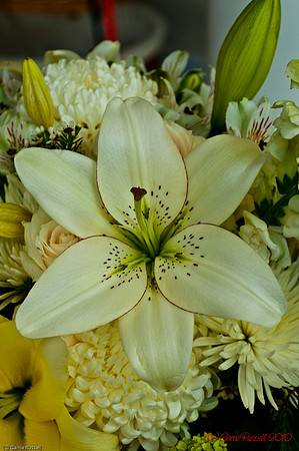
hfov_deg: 15.2
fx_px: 1124
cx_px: 150
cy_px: 226
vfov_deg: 22.6
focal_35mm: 90
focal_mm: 60
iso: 200
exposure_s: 1/50
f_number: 7.1
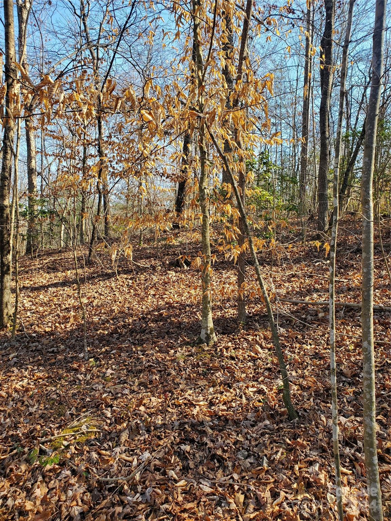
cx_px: 196
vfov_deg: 67.3
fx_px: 392
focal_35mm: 26
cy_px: 260
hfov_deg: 53.1
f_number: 2.4
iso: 50
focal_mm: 4.3
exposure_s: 1/347
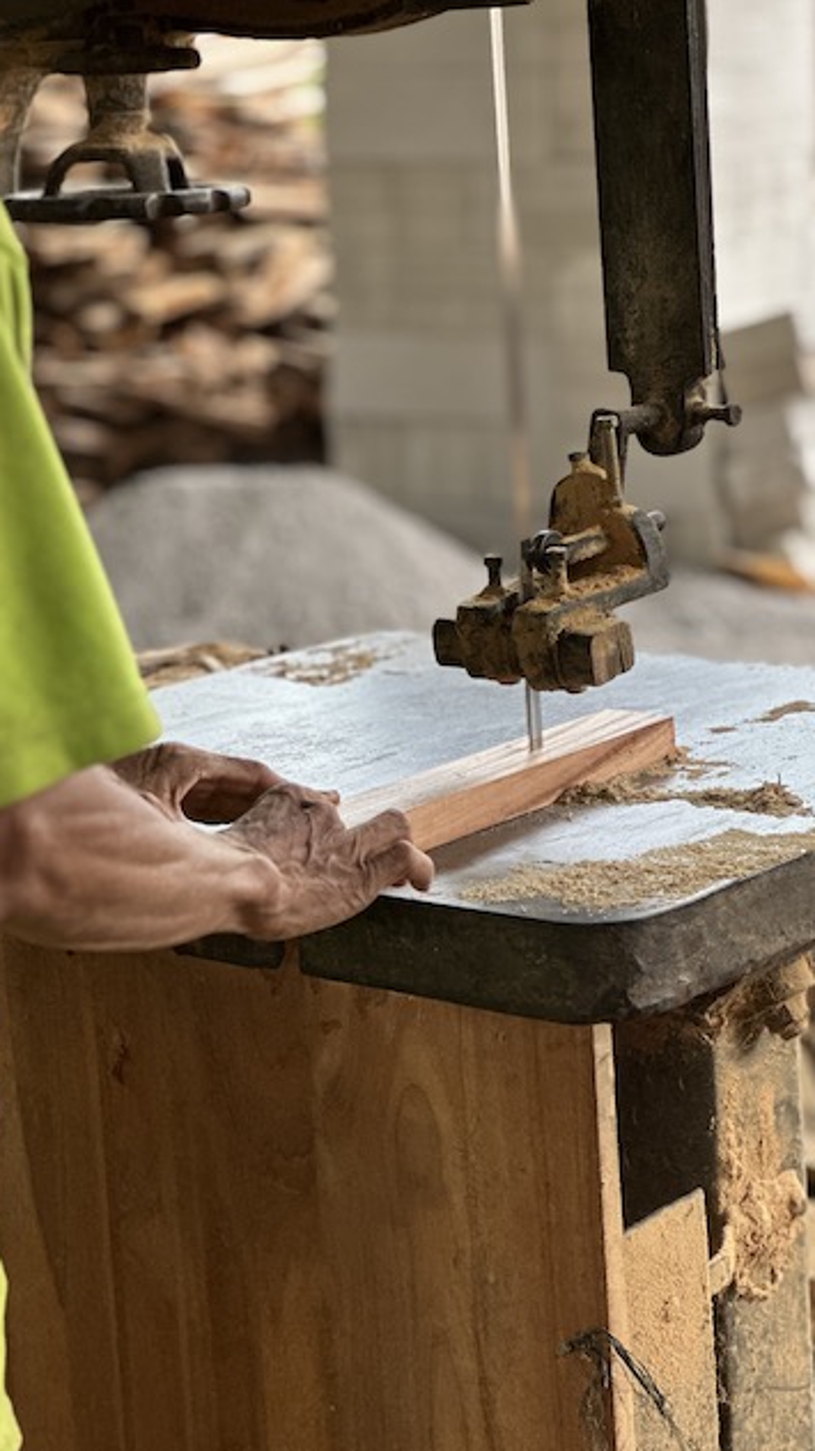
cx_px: 487
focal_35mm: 85
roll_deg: +1.0
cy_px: 732
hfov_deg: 14.2
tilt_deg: -10.3
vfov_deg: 25.0
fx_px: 3269
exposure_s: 1/121
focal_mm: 9
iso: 100
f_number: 2.8
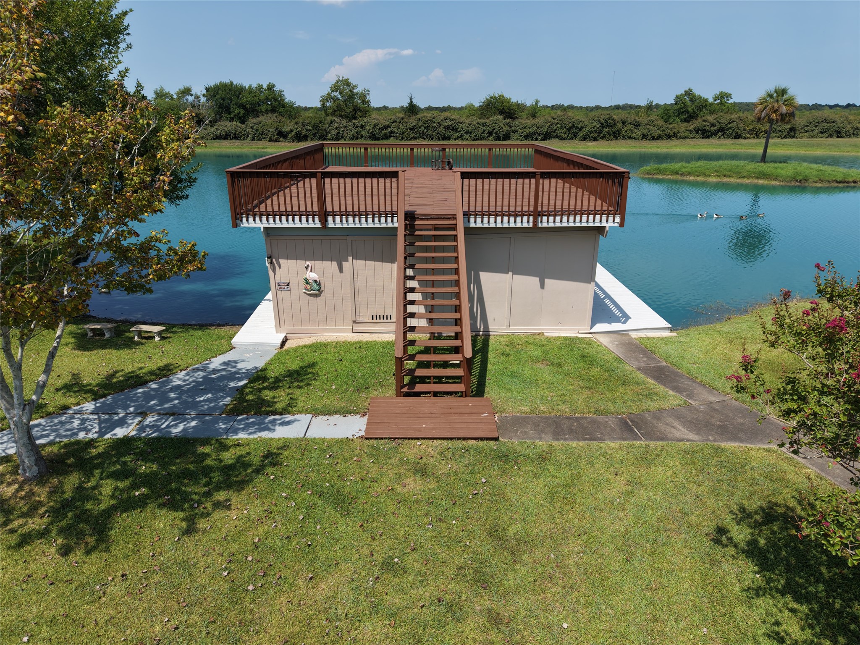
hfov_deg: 71.6
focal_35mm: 24
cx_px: 430
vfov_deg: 56.8
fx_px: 596
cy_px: 322
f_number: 1.8
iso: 130
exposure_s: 1/5000
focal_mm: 8.67
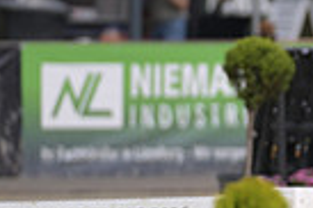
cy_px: -38
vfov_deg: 0.9
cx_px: 589
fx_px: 13226
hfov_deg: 1.4
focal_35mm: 1523
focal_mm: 360
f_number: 5
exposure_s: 1/1250
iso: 180
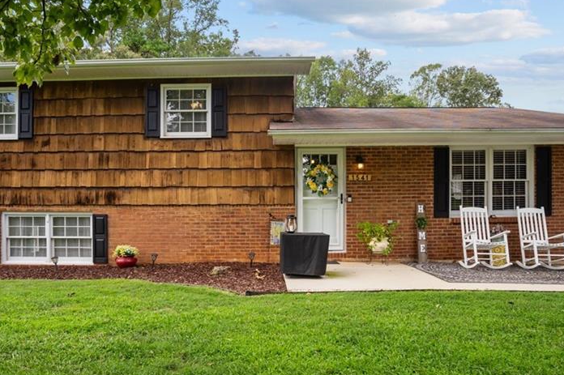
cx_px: 271
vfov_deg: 50.9
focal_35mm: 25
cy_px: 149
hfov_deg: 71.5
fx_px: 391
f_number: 8
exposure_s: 1/160
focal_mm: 17
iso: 250
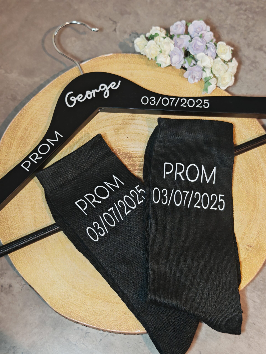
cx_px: 133
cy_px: 177
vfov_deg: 39.7
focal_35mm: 48
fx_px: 492
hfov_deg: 30.3
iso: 200
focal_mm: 6.83
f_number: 2
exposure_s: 1/50
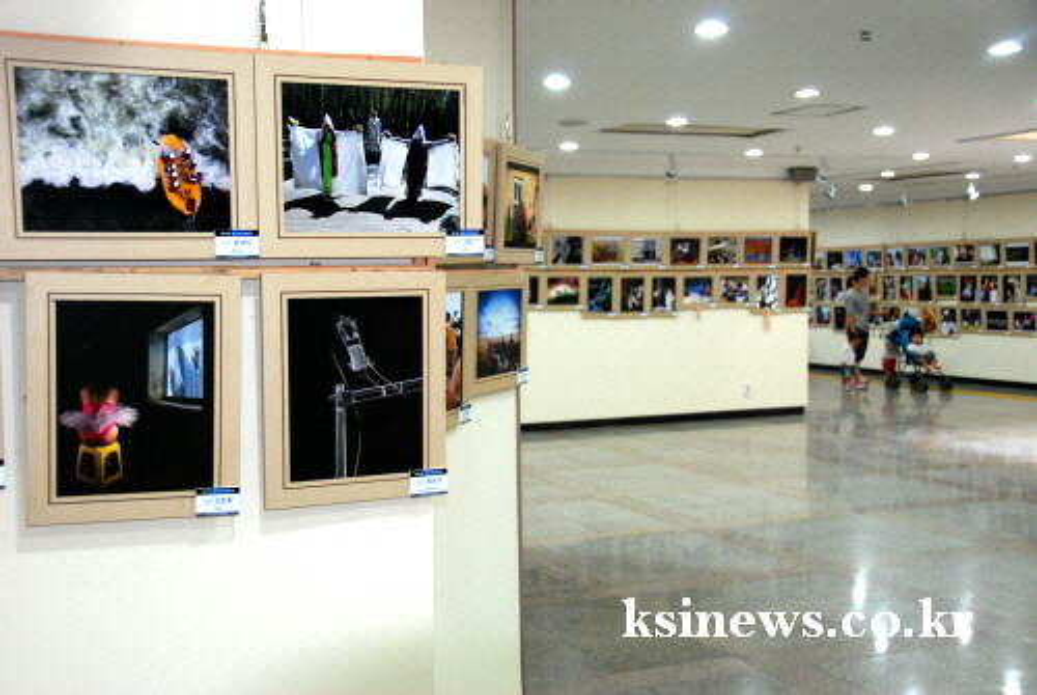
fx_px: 1212
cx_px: 518
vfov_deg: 32.0
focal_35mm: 42
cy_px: 348
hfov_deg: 46.3
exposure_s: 1/60
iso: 800
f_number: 5
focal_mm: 28
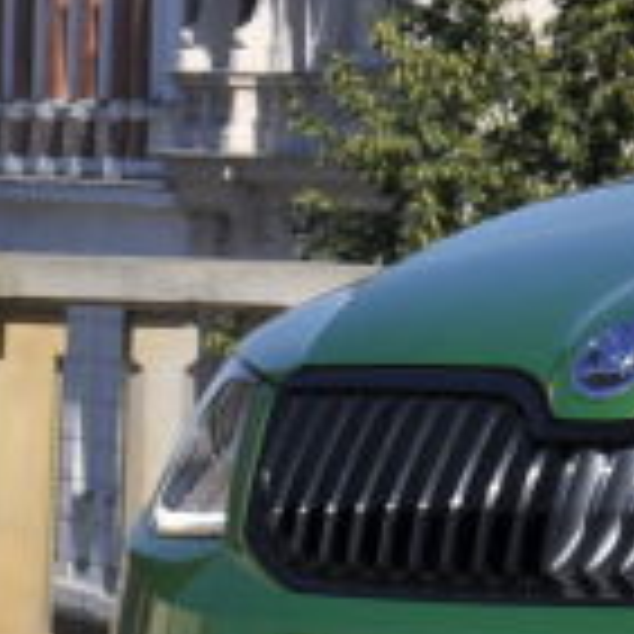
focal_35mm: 693
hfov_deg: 2.5
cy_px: 184
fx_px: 14362
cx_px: 2136
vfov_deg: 2.5
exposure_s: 1/500
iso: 200
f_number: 11
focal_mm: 75
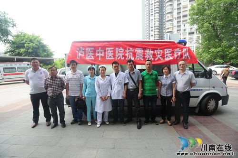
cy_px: 79
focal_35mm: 17
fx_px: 112
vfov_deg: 70.4
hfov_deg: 93.3
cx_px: 119
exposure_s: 1/320
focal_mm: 17
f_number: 5.6
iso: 320
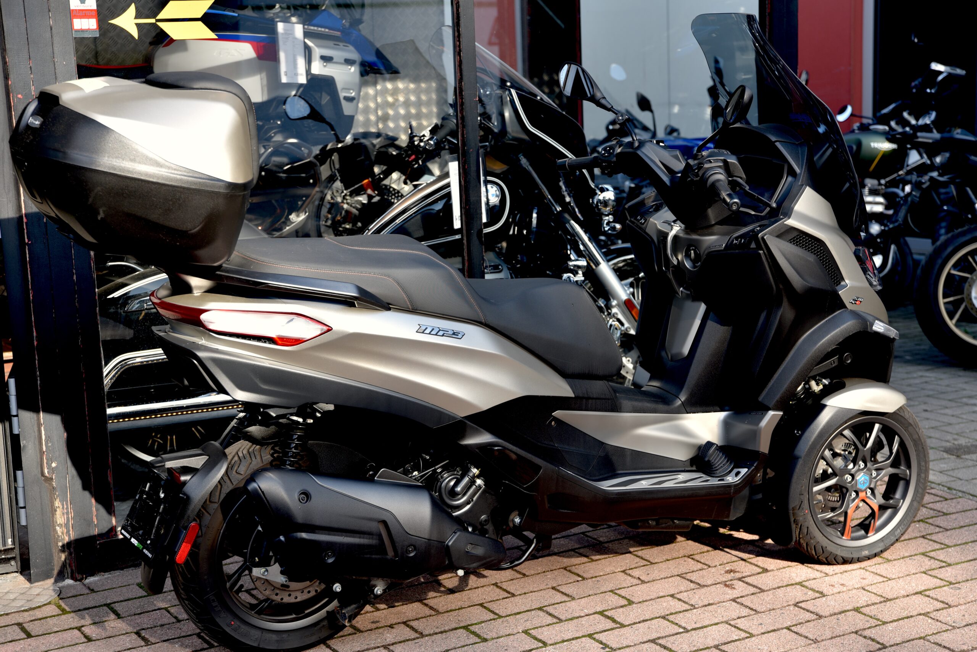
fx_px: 1683
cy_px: 326
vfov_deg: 21.9
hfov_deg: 32.4
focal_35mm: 62
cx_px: 488
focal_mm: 62
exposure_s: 1/100
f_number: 5
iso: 100
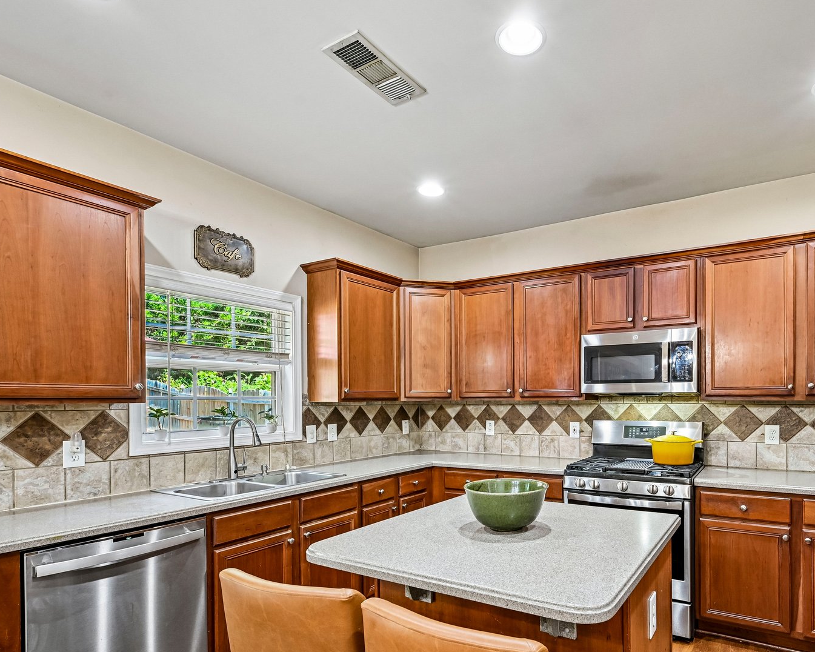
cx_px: 505
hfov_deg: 79.0
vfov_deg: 67.1
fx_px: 482
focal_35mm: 20
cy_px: 404
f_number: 8
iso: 1250
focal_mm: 14
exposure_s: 1/15
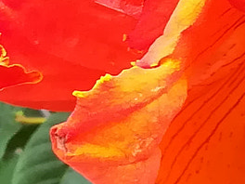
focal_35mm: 236
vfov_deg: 6.2
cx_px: 423
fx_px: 1670
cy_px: -157
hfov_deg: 8.1
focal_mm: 3.83
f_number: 2.2
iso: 80
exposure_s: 1/33.3
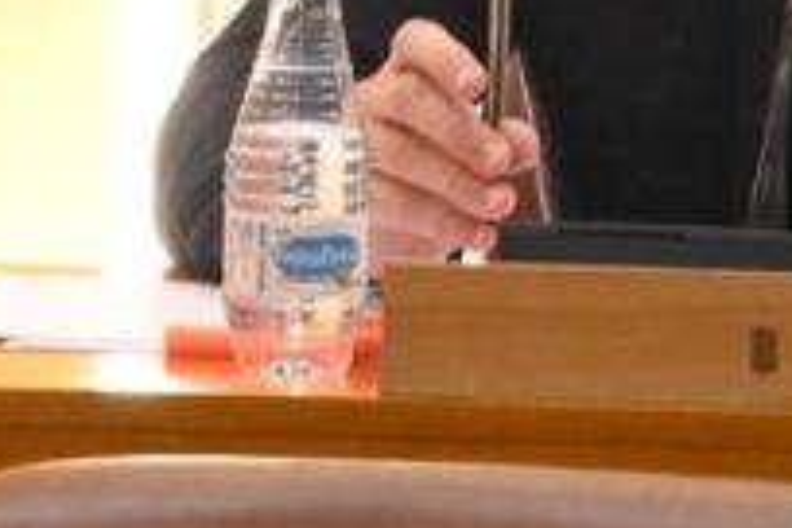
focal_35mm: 735
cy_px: -225
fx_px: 16169
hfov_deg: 2.8
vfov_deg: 1.9
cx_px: 874
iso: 16000
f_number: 18
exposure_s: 1/160
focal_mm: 200
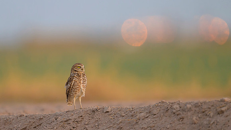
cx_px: 79
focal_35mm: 782
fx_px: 4787
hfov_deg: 2.8
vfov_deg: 1.6
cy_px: 67
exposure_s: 1/200
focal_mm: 560
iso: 1000
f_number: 4
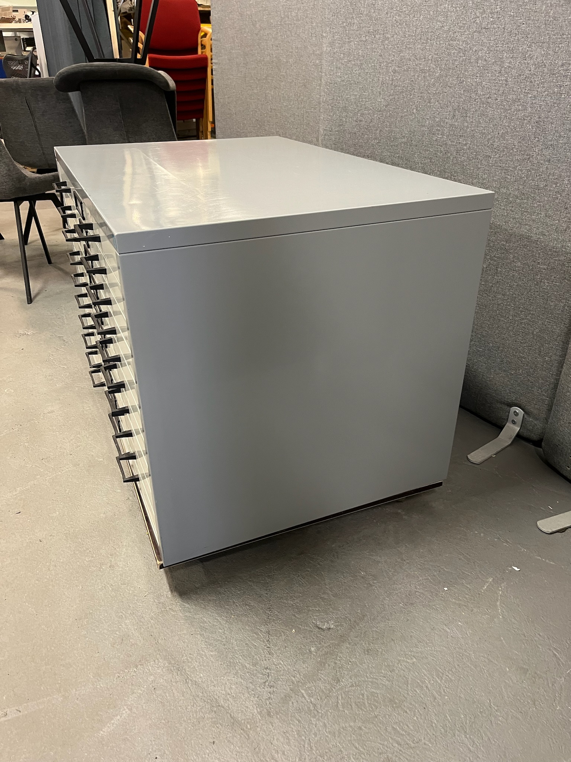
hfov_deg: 53.1
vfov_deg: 67.3
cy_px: 381
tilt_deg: -30.4
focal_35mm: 26
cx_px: 286
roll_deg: -0.1
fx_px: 572
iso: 250
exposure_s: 1/50
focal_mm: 5.1
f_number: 1.6
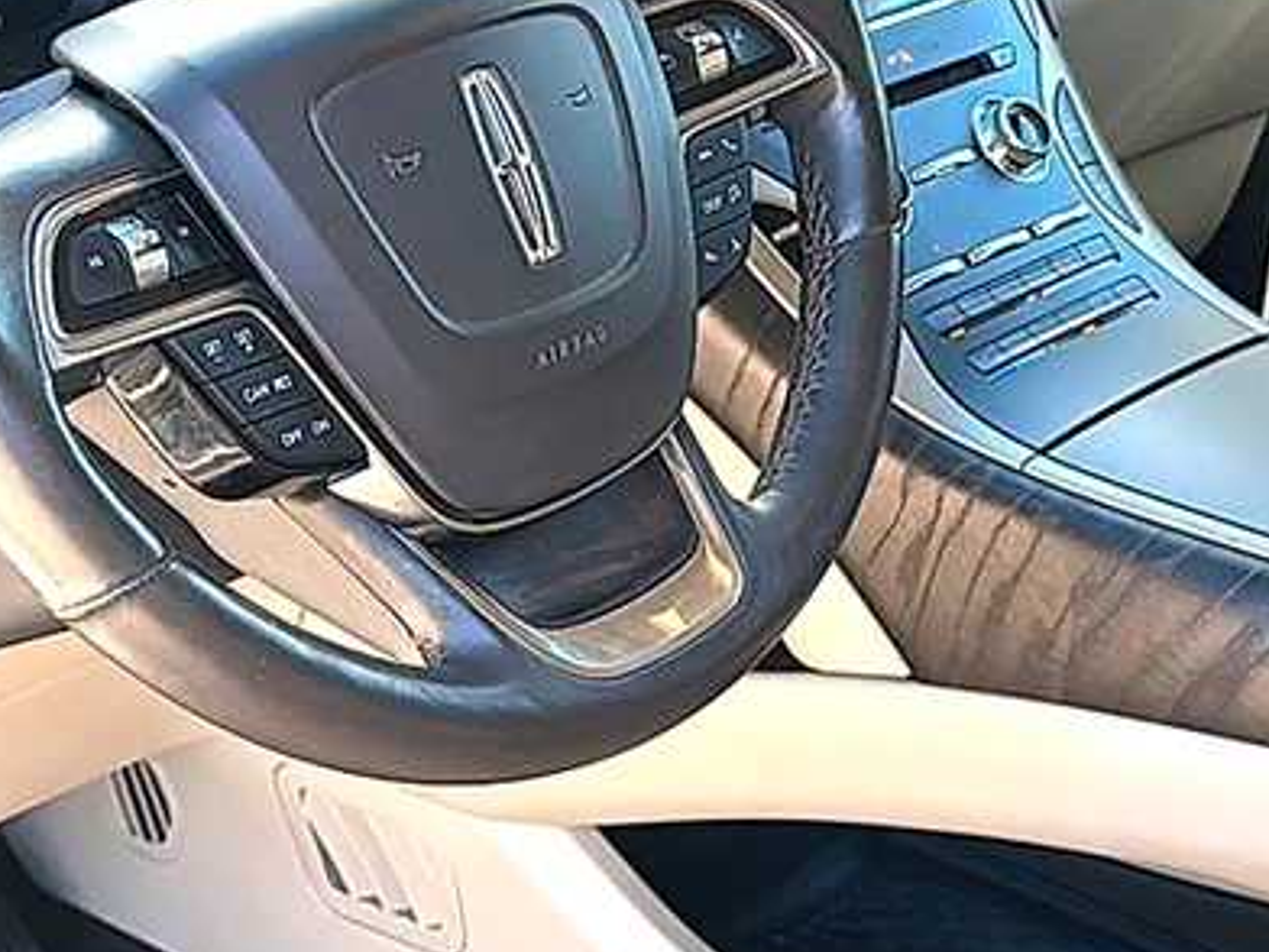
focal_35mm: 66
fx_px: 2420
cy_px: 287
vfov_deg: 22.1
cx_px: 647
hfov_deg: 29.4
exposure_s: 1/450
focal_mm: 6.86
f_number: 1.78
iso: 125
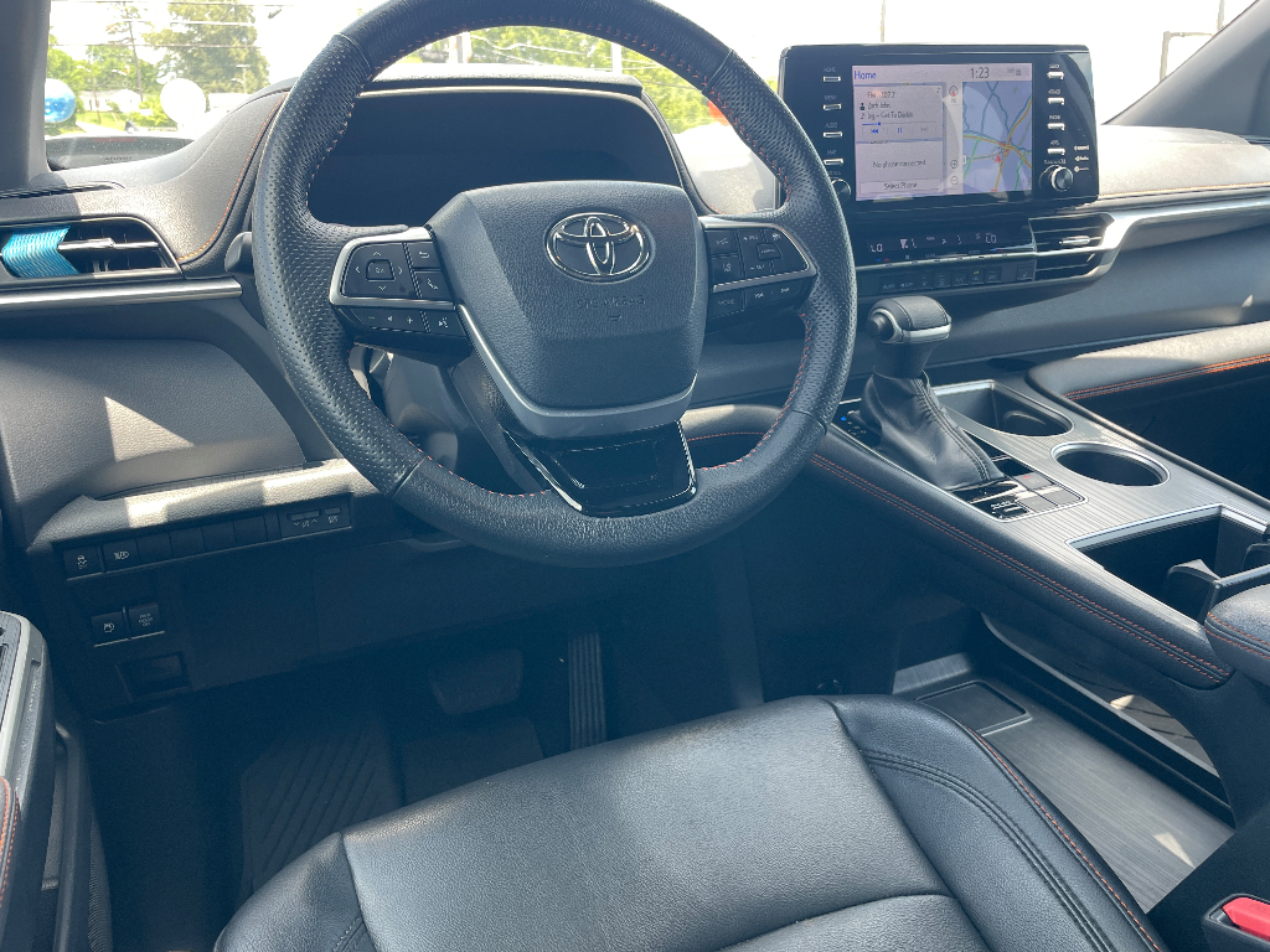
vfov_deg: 53.1
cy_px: 476
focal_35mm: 26
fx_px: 954
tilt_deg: -16.8
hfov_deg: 67.3
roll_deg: +2.6
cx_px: 635
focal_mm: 4.2
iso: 50
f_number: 1.6
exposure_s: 1/100
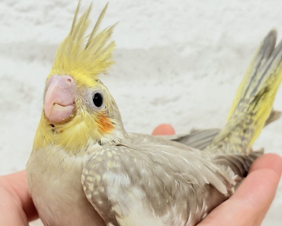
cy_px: 134
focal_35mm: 67
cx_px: 135
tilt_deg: -2.2
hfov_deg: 28.3
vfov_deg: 22.8
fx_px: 559
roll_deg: -3.0
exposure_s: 1/100
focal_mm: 5.96
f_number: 1.6
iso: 80
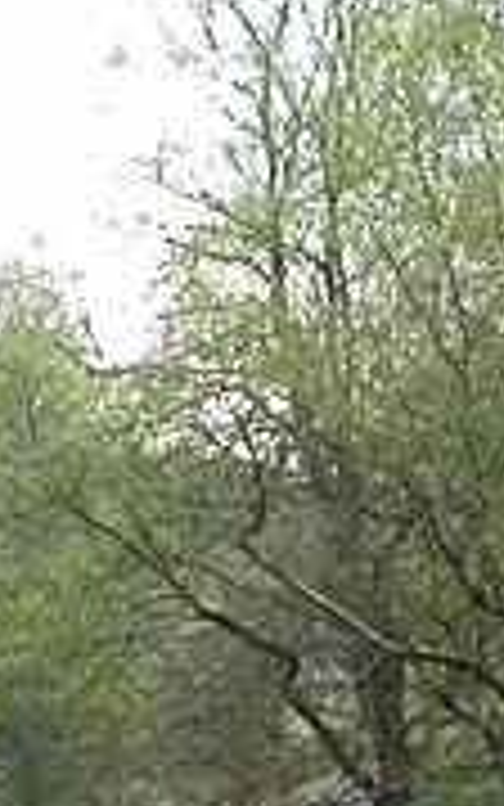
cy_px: 838
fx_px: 3162
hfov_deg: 9.1
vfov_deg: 14.3
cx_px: 158
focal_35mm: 144
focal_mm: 7.85
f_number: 4.2
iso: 100
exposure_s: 1/132
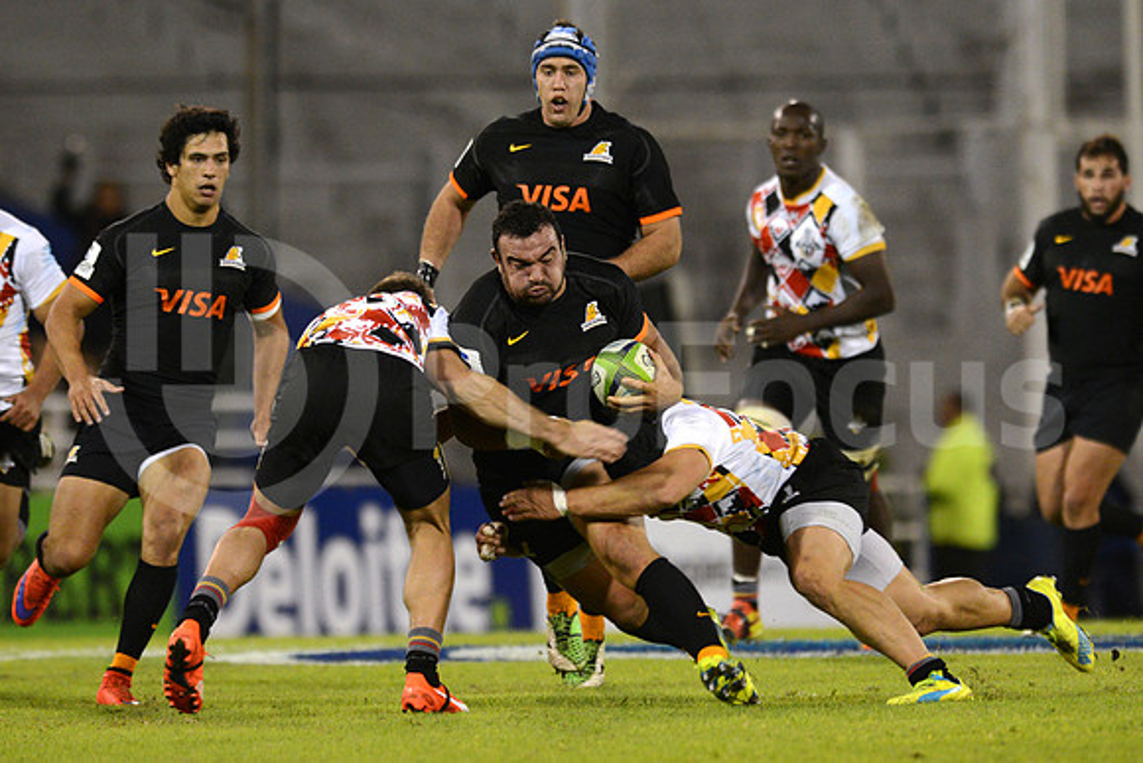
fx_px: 13337
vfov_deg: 3.3
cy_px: 382
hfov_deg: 4.9
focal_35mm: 420
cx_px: 572
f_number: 4
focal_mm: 420
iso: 3200
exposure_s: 1/500
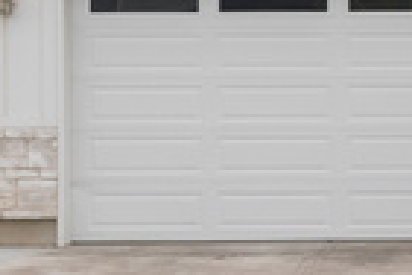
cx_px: 622
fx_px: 1556
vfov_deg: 9.9
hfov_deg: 14.1
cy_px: -83
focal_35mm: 136
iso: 1600
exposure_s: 1/400
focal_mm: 30
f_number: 8
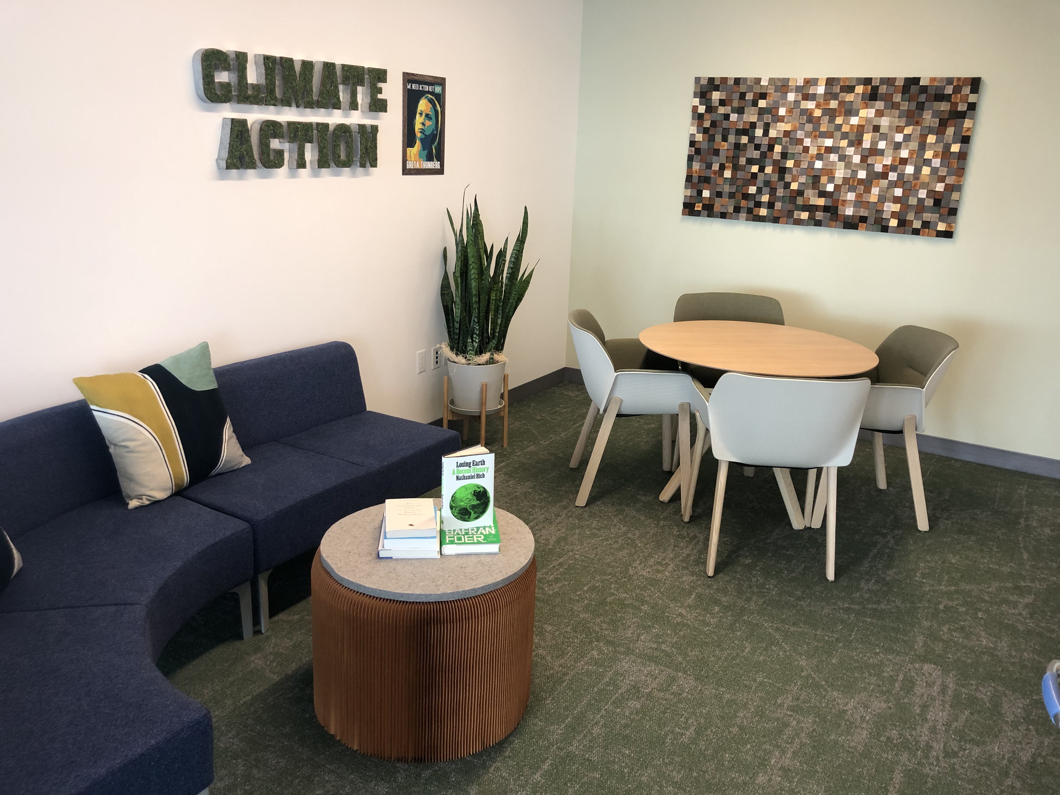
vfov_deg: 49.7
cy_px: 398
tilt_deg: -16.2
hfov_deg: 63.4
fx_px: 857
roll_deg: -1.7
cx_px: 530
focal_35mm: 28
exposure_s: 1/24
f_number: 1.8
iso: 40
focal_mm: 3.99
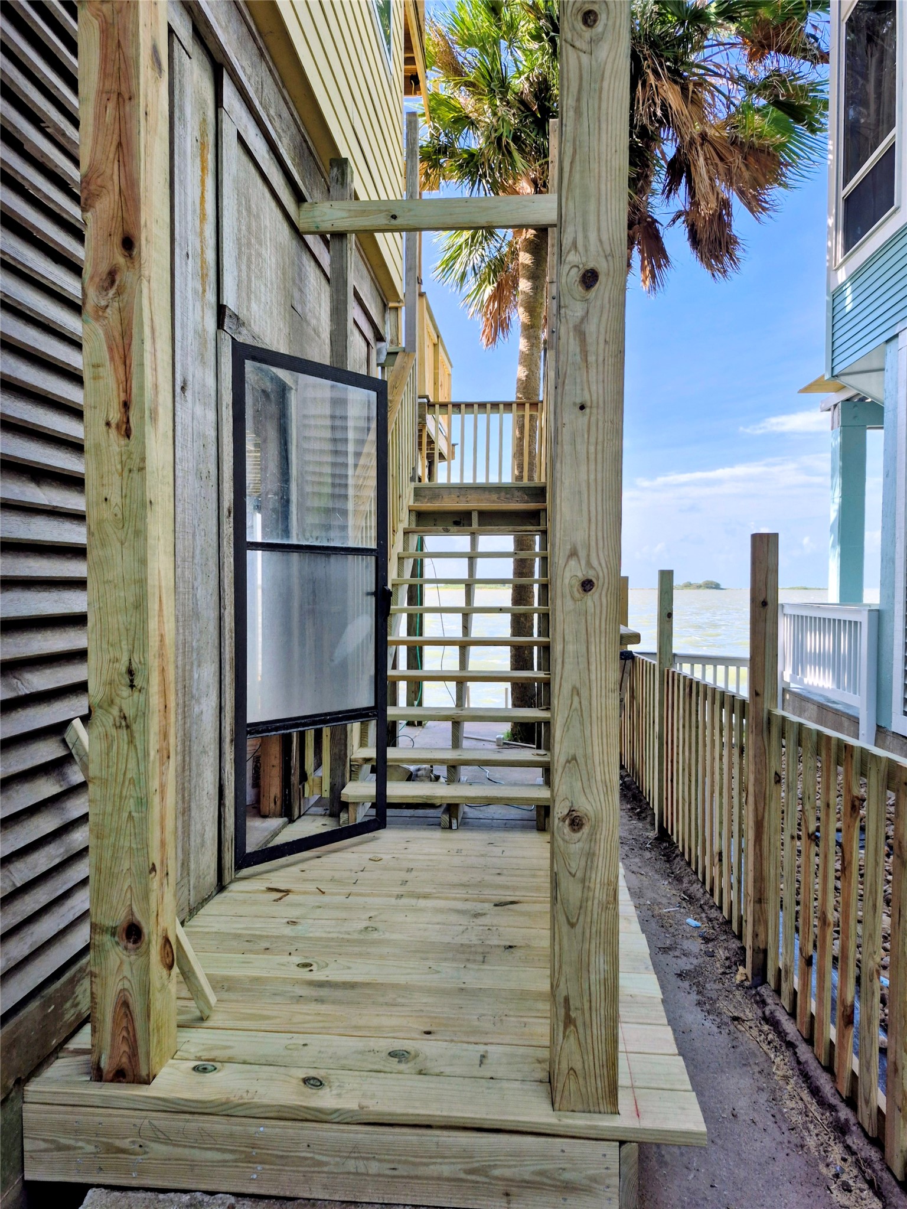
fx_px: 803
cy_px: 604
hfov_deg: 58.9
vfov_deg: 73.9
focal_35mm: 23
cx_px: 454
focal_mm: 5.4
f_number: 1.8
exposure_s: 1/1002
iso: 25
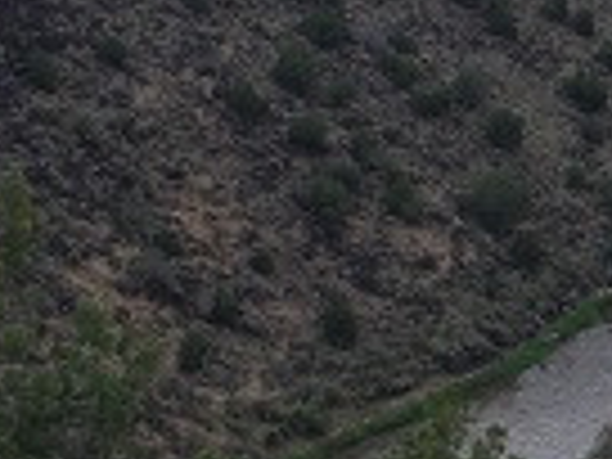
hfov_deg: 11.3
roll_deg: -2.4
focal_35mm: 170
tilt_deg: -15.7
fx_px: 3006
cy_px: 356
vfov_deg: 8.7
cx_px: 796
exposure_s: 1/330
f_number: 2.2
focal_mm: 4.15
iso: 25
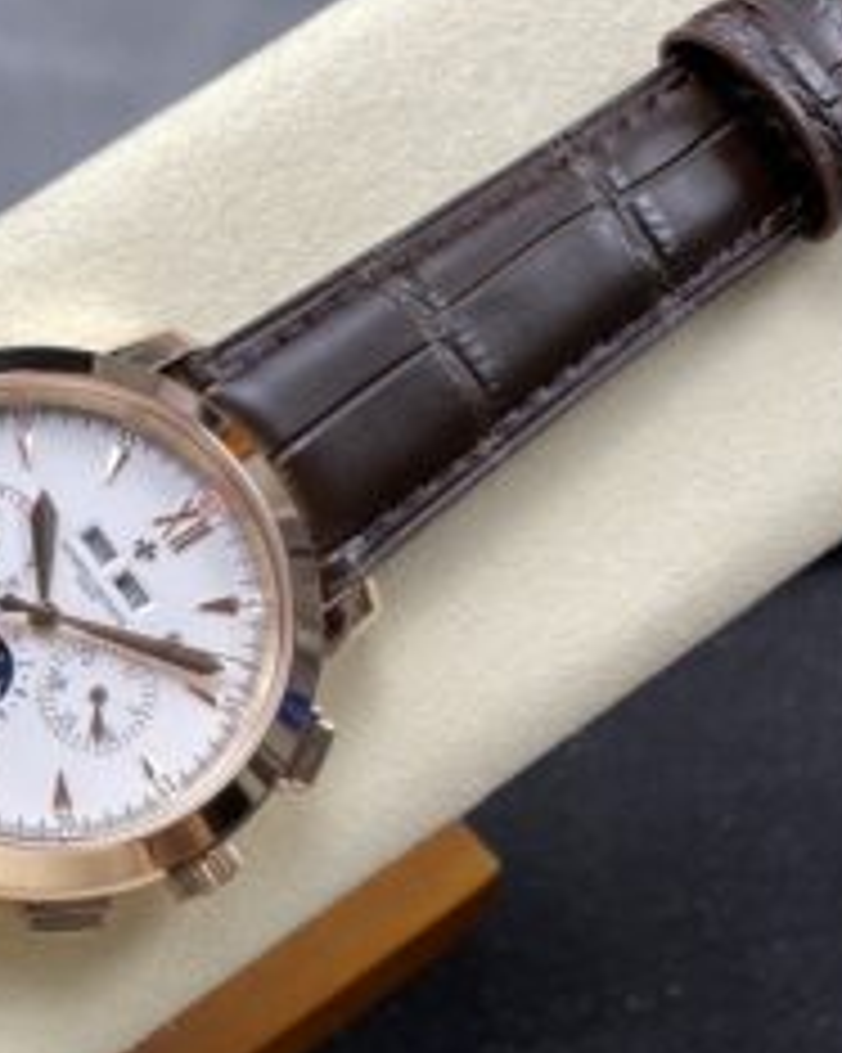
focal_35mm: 65
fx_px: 2026
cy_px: 819
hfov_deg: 21.6
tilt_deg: -63.7
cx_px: -189
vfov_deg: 28.6
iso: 32
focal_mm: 4.25
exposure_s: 1/111
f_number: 1.8
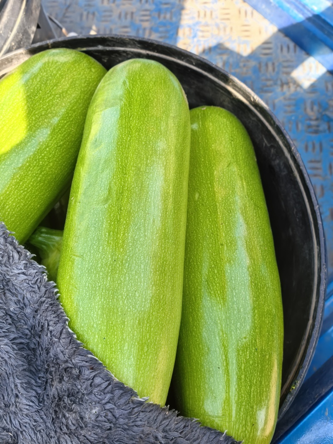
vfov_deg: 61.7
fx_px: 372
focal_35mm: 29
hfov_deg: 48.2
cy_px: 222
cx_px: 166
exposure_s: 1/147
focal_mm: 6.98
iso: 50
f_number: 4
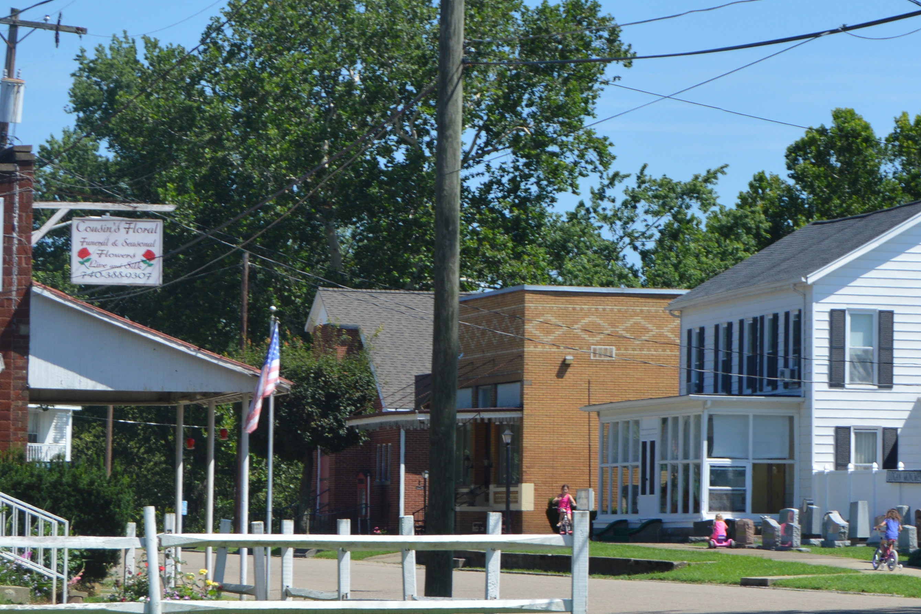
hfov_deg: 11.1
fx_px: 4736
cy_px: 350
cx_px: 770
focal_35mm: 185
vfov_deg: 7.4
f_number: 9
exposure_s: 1/320
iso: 100
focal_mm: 55
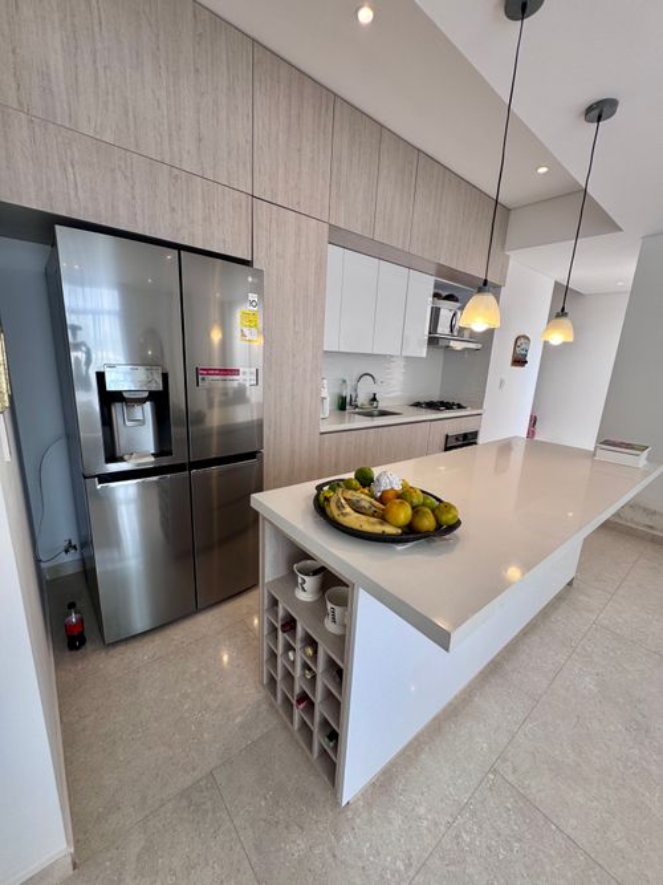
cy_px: 442
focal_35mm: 14
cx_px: 332
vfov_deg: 102.1
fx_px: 358
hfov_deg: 85.7
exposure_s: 1/99
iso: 40
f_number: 2.2
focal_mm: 2.22
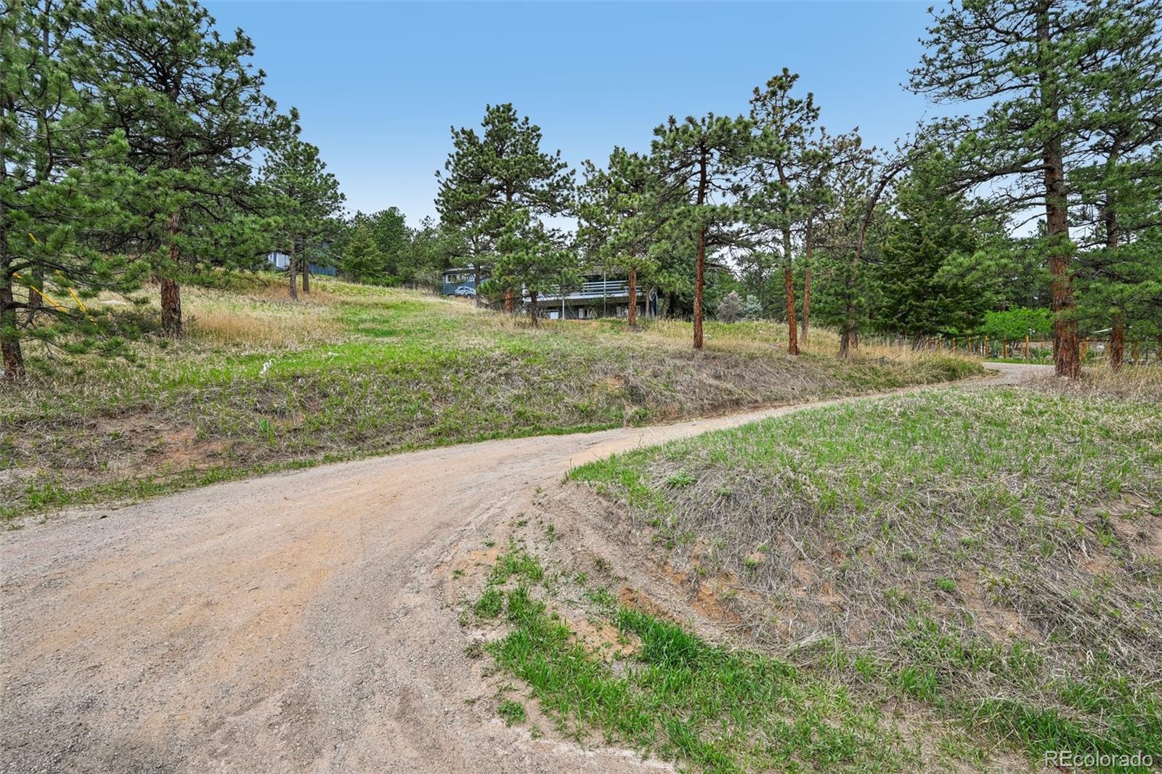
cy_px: 387
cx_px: 581
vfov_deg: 77.3
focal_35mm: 15
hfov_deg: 100.4
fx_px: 484
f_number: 10
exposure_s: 1/30
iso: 64
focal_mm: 15
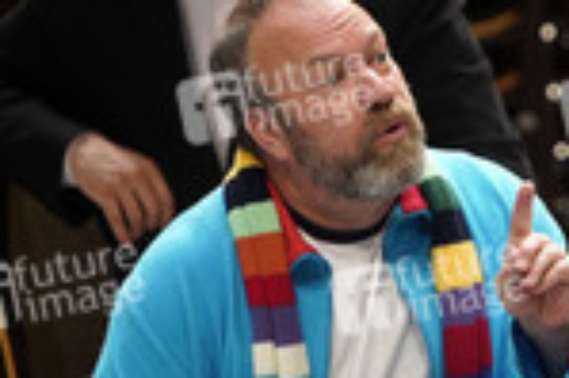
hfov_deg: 1.3
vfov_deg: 0.9
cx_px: 708
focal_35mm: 1566
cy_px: 195
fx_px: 24724
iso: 3200
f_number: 6.3
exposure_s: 1/200
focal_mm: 518
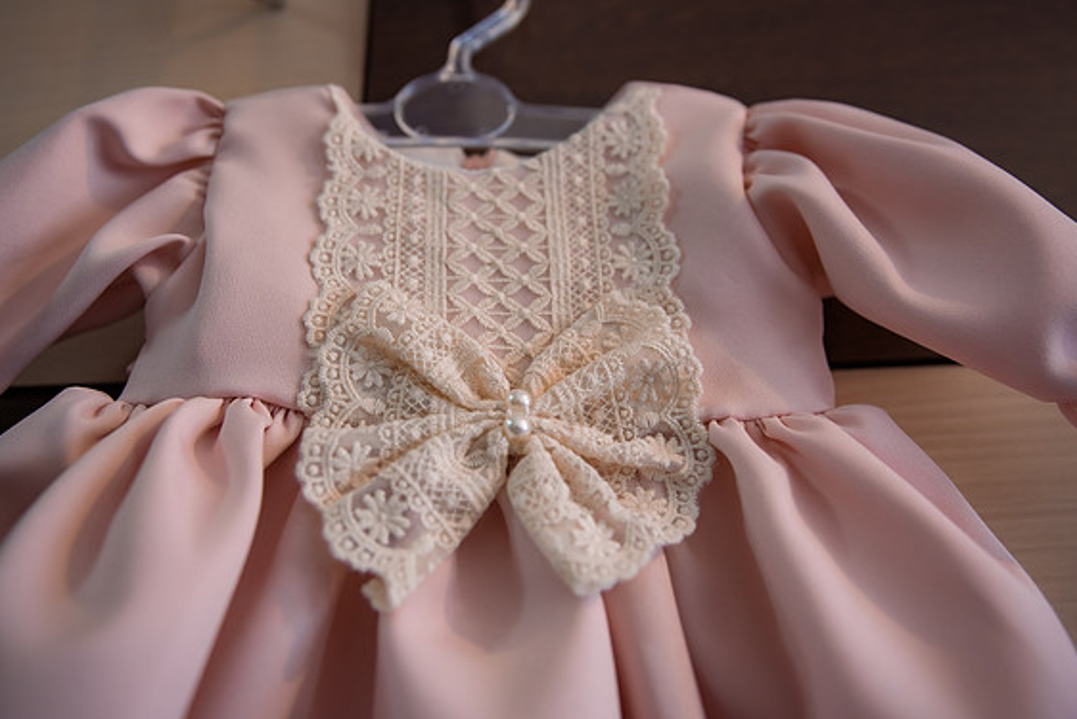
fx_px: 958
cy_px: 354
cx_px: 535
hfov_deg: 58.7
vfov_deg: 41.1
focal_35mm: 32
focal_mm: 31
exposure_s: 1/250
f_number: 2.8
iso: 1250
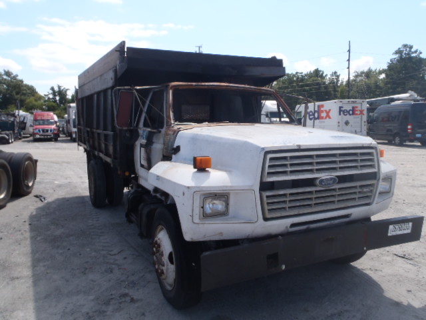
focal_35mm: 28
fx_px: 345
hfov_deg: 63.4
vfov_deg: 49.7
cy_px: 160
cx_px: 213
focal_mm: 5
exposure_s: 1/500
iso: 80
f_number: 4.5
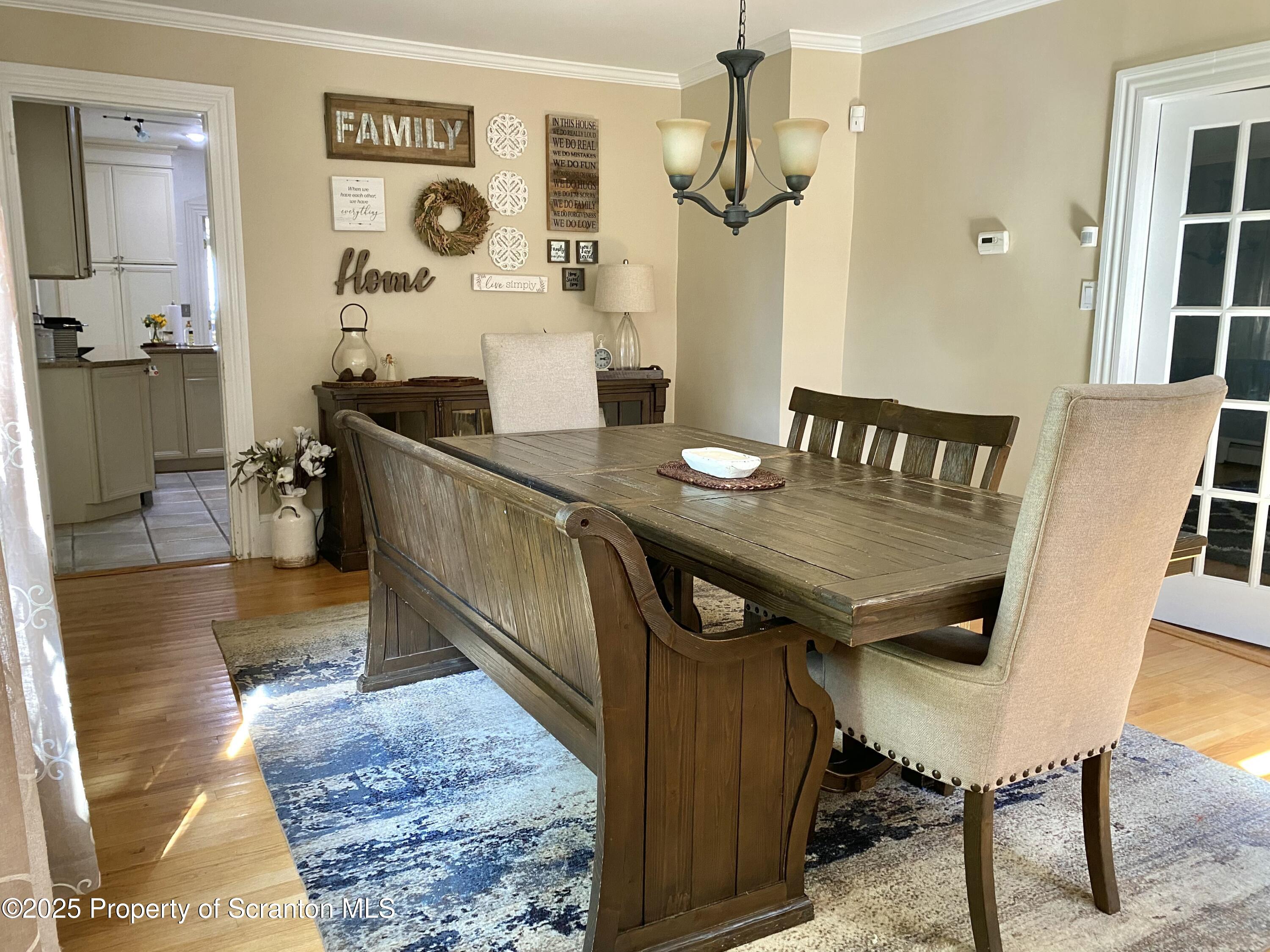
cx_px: 635
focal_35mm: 26
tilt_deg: -10.3
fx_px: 954
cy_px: 476
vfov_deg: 53.1
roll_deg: -1.0
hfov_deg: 67.3
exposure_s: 1/60
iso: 200
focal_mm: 4.25
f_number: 1.8
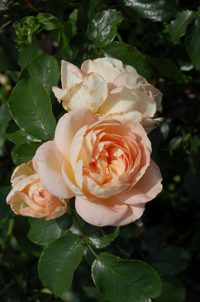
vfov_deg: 24.6
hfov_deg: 16.5
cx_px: 100
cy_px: 151
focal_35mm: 82
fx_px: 689
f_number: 11
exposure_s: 1/500
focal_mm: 55
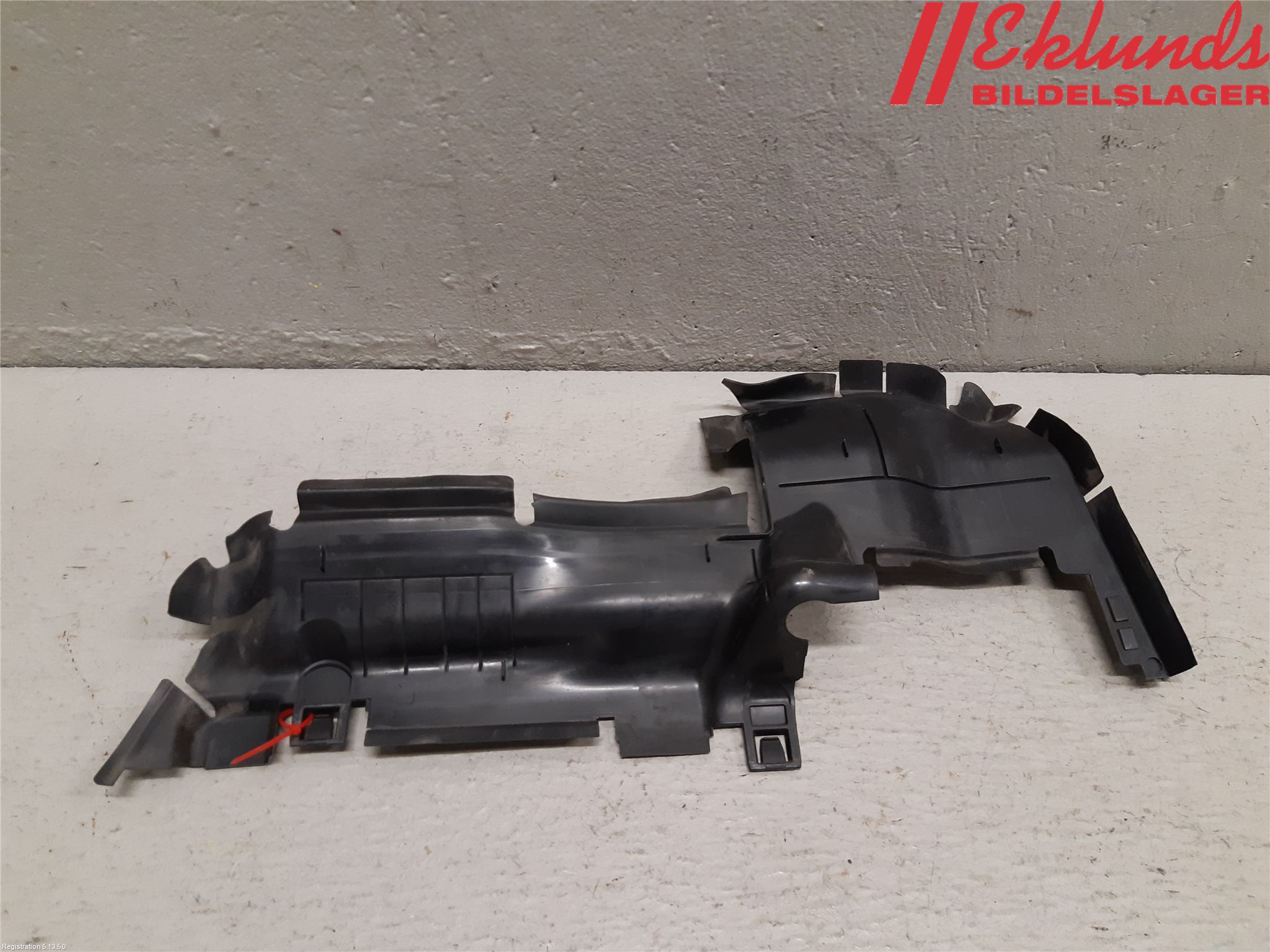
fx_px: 954
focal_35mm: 26
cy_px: 476
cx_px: 635
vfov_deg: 53.1
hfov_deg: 67.3
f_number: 1.7
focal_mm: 3.93
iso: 160
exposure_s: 1/50
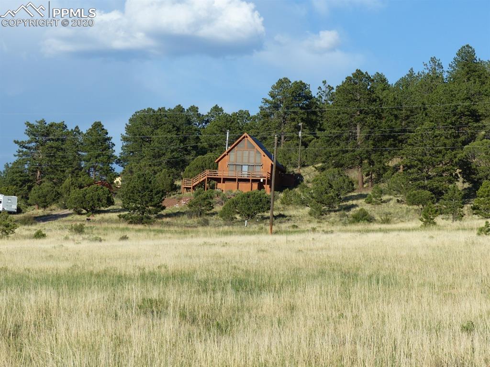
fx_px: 1713
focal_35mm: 121
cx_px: 245
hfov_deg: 16.3
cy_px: 184
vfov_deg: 12.2
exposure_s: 1/1000
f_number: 4
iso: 100
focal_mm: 21.8
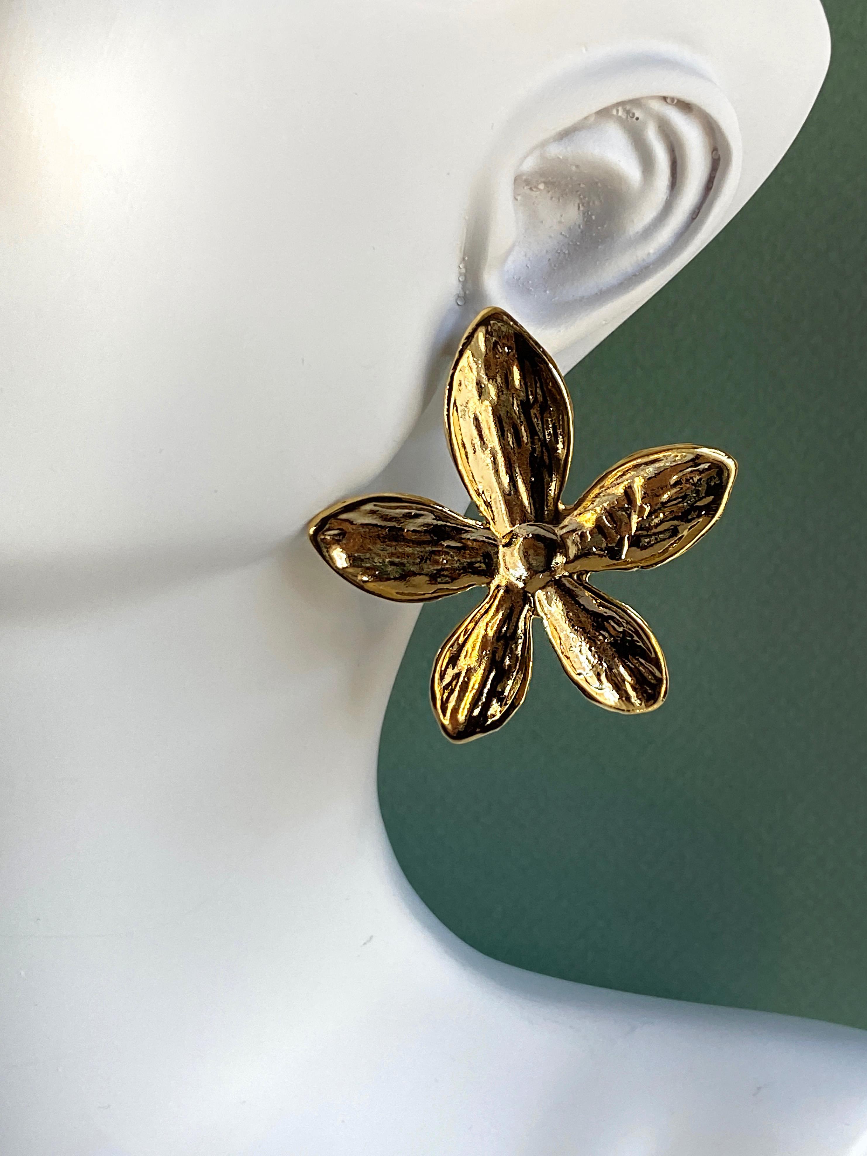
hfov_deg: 28.0
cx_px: 434
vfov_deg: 36.8
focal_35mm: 52
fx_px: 1736
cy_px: 578
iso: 125
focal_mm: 4.25
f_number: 1.8
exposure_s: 1/78
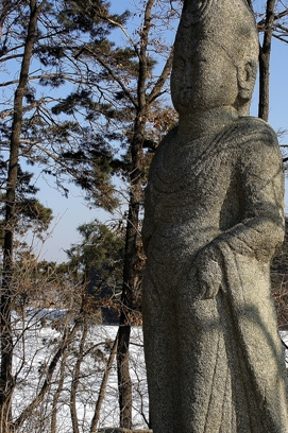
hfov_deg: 21.7
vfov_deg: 32.4
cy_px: 235
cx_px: 211
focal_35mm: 62
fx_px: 746
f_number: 9
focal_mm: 28
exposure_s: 1/320
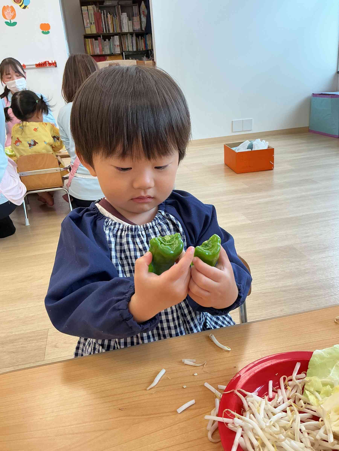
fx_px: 379
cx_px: 170
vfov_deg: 61.7
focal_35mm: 29
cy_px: 226
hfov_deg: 48.2
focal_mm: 3
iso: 25
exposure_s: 1/120
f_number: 1.8
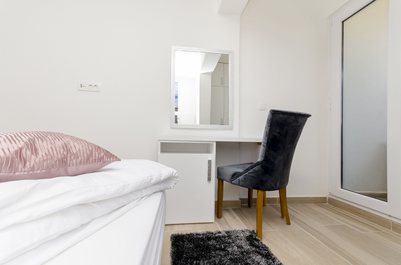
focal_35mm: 15
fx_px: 167
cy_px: 132
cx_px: 200
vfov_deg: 77.1
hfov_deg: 100.5
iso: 250
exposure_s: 1/80
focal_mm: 10
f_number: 9
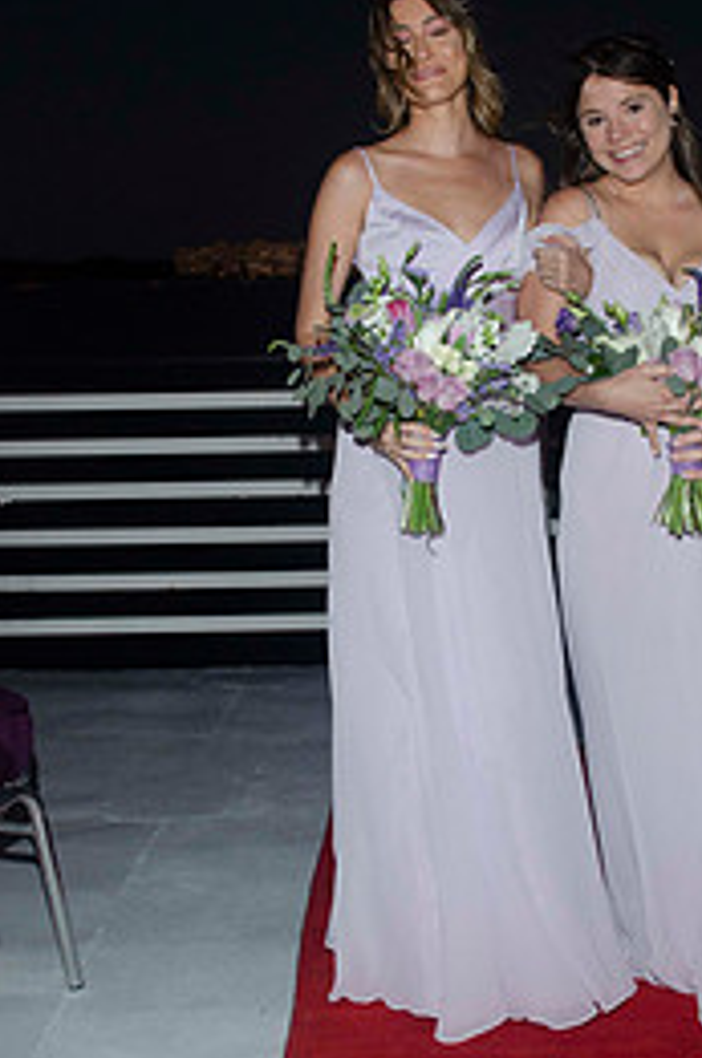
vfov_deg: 35.1
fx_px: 1674
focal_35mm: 57
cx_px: 503
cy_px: 511
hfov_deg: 23.5
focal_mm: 22
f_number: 5.6
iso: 800
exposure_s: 1/125
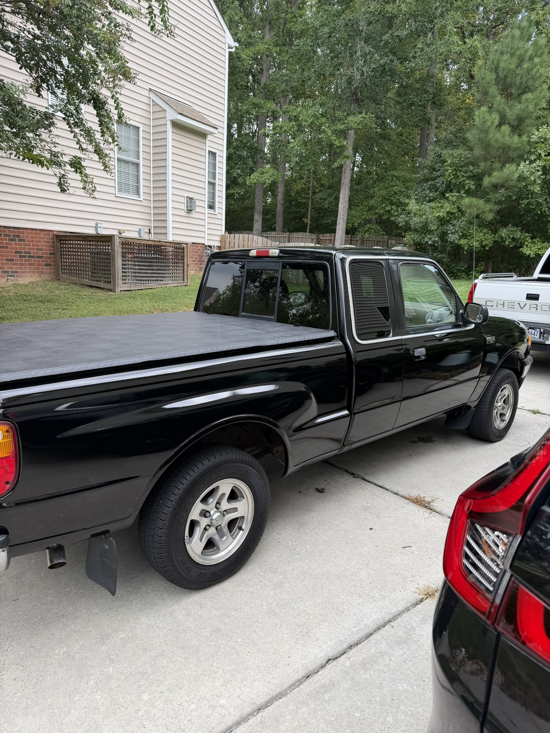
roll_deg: -2.1
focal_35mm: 24
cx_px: 275
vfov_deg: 71.6
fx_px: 508
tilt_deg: -10.4
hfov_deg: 56.8
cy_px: 366
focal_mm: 6.76
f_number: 1.78
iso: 80
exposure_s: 1/627
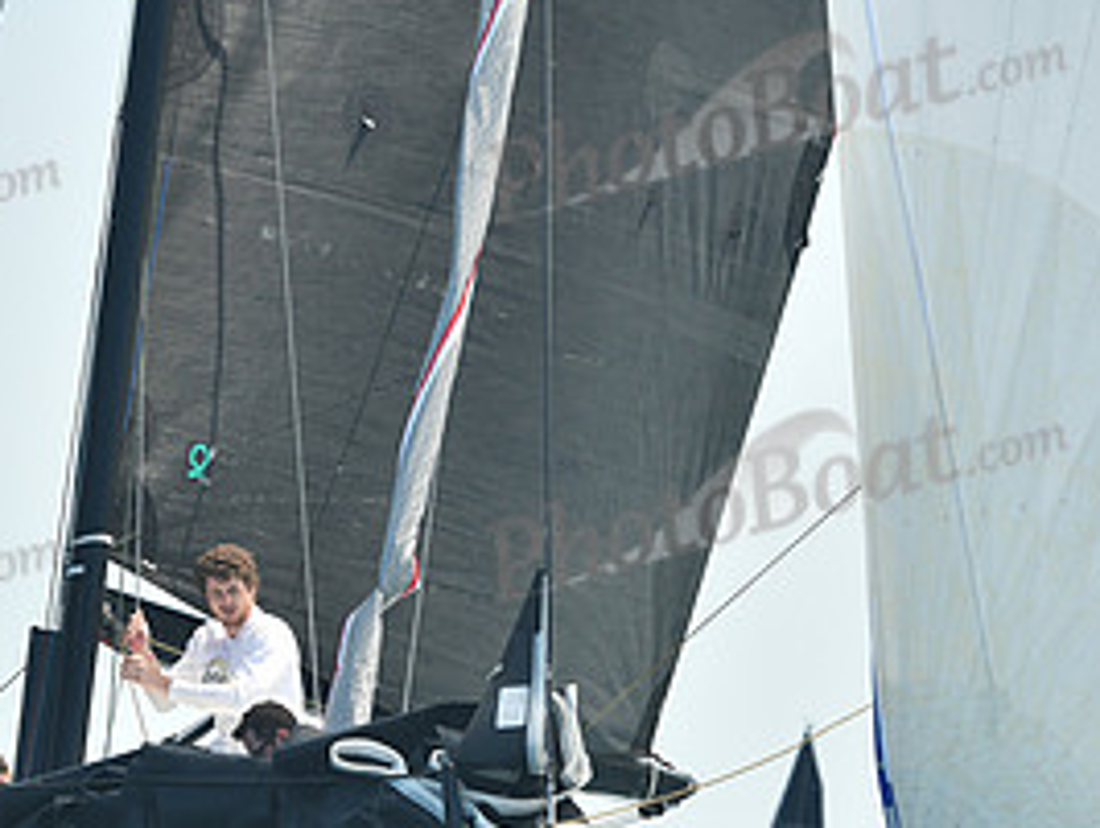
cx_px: 276
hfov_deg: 6.8
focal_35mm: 292
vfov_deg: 5.1
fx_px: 9291
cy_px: 768
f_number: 5.6
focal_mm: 140
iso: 320
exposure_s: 1/640
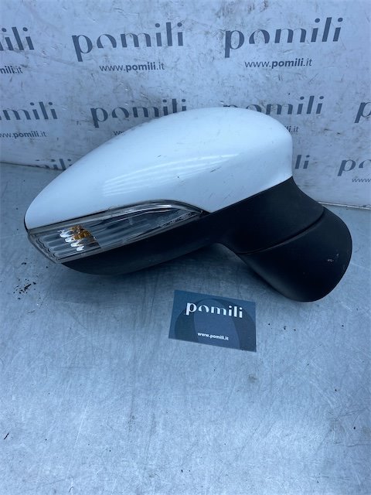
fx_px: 372
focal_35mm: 26
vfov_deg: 67.3
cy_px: 248
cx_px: 186
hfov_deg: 53.1
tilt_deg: -51.0
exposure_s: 1/1124
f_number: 1.8
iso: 32
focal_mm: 4.25
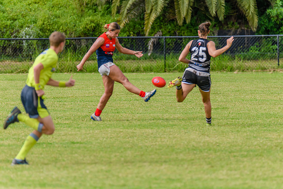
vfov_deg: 2.4
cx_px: 150
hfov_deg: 3.6
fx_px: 4502
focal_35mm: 573
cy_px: 84
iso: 800
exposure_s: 1/2000
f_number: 6
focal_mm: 450
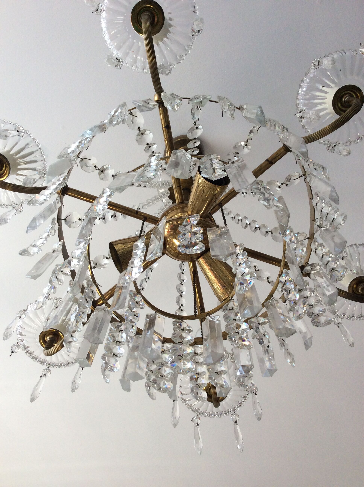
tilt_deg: +69.7
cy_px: 244
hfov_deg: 44.1
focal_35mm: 32
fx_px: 450
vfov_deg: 56.9
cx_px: 182
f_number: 2.4
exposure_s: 1/100
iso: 50
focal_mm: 3.3
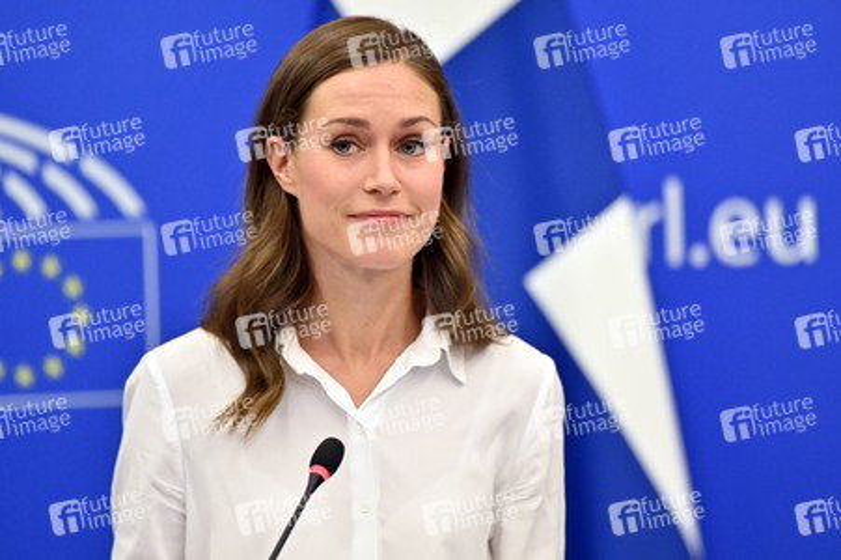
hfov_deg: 10.3
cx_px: 420
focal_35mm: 200
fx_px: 4669
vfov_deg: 6.9
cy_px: 280
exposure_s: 1/800
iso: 5000
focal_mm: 200
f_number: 2.8
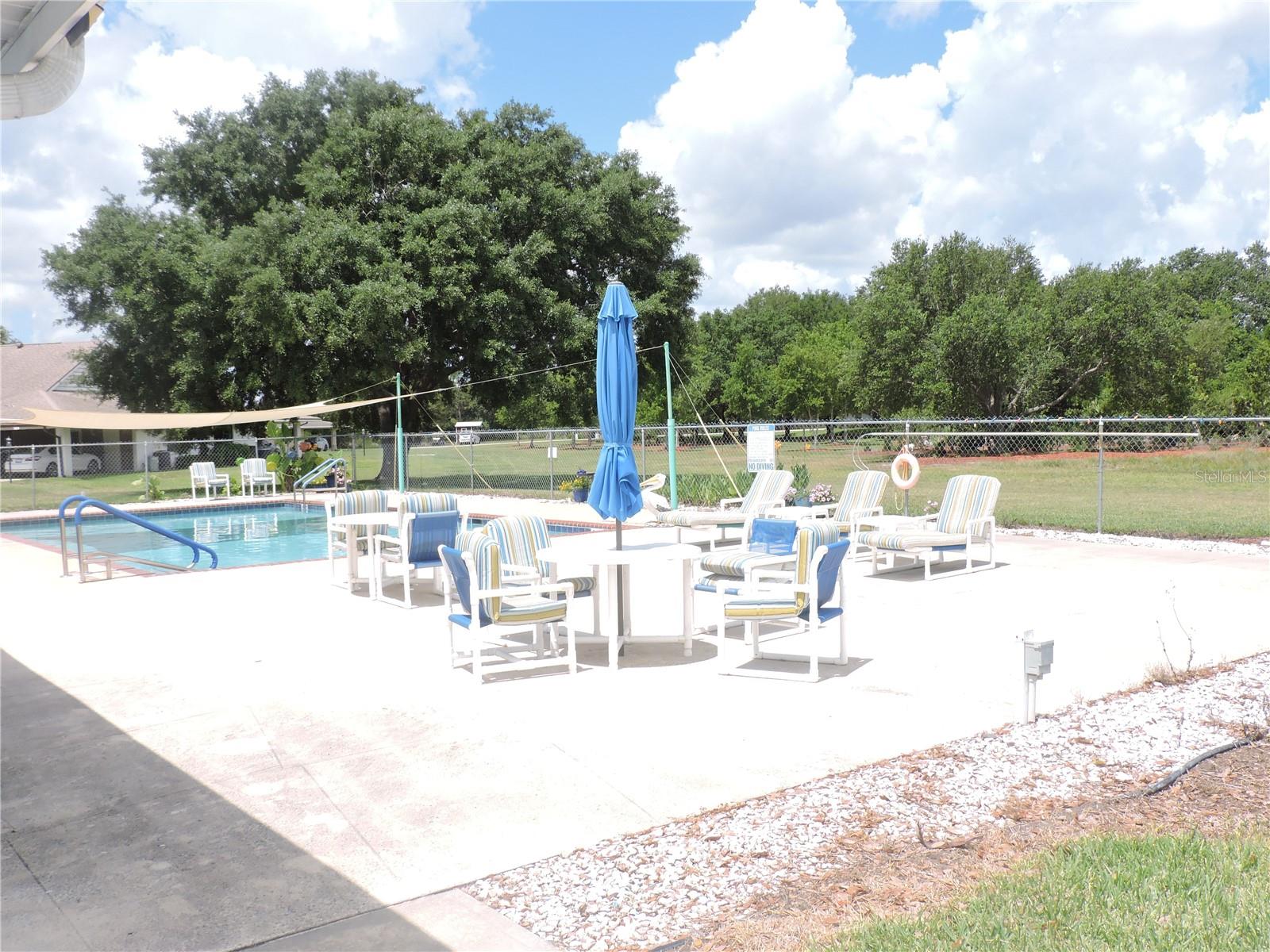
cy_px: 476
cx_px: 635
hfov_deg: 55.4
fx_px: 1211
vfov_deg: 42.9
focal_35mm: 33
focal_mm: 5.9
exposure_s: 1/1600
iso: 200
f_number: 3.2
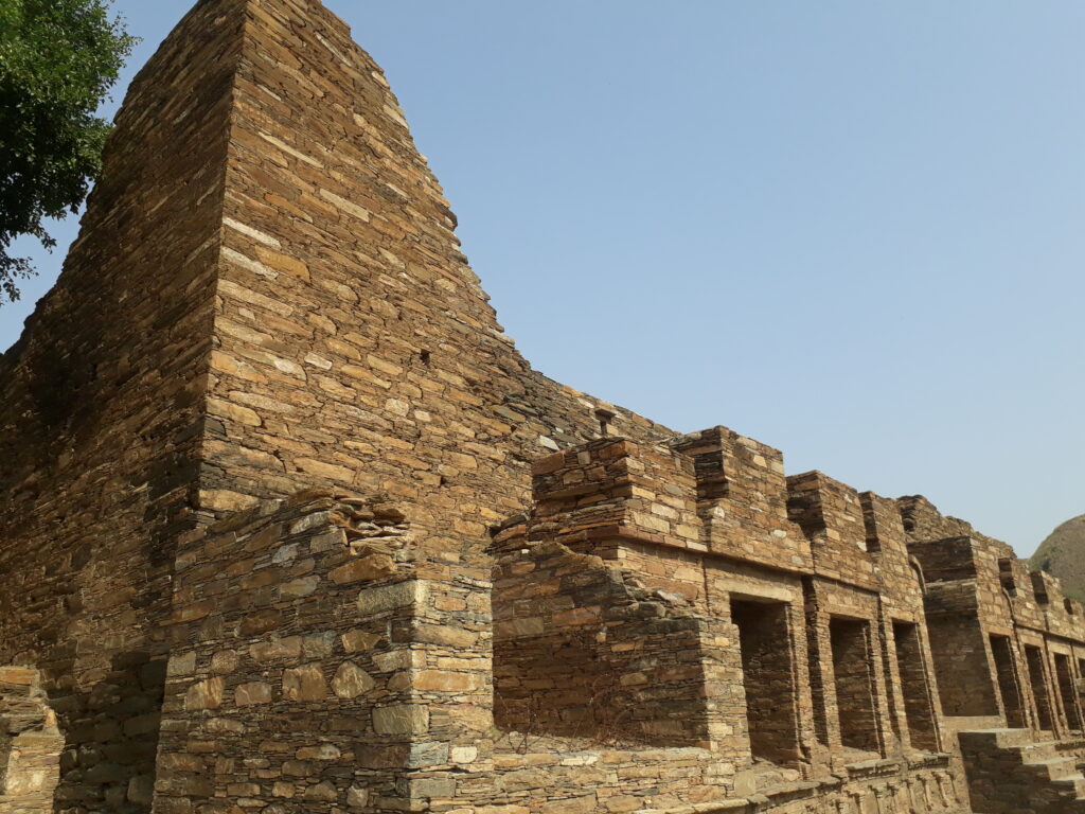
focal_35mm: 27
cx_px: 542
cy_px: 407
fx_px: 846
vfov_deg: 51.4
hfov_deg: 65.3
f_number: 1.9
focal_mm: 3.6
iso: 40
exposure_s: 1/1344
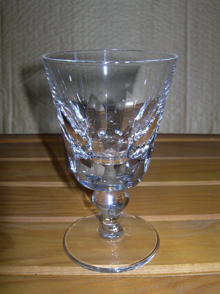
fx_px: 331
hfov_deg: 36.8
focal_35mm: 39
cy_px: 151
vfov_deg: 47.9
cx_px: 110
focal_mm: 7.8
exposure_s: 1/60.1
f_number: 4.8
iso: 50
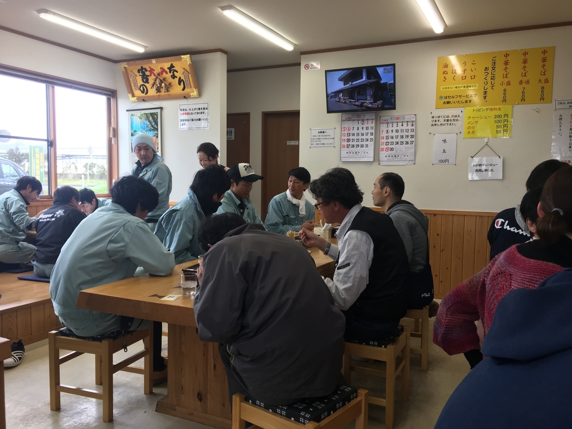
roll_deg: -1.2
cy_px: 214
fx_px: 479
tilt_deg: -1.9
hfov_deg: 61.7
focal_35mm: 29
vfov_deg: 48.2
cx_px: 286
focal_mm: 4.15
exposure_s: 1/120
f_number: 2.2
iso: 40
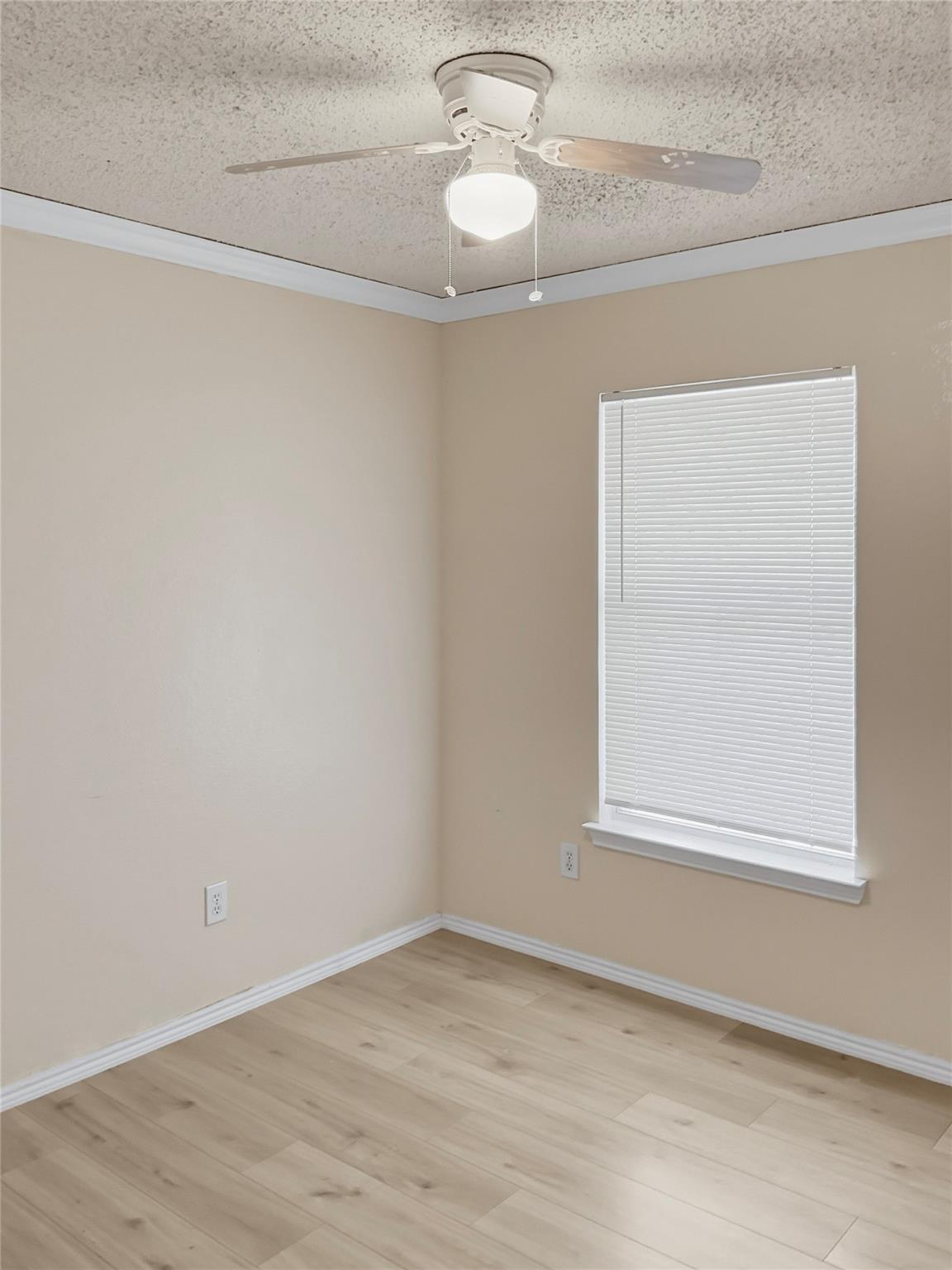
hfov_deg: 48.2
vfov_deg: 61.7
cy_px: 635
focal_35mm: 29
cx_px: 476
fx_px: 1063
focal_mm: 3
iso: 80
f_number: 1.8
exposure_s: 1/60
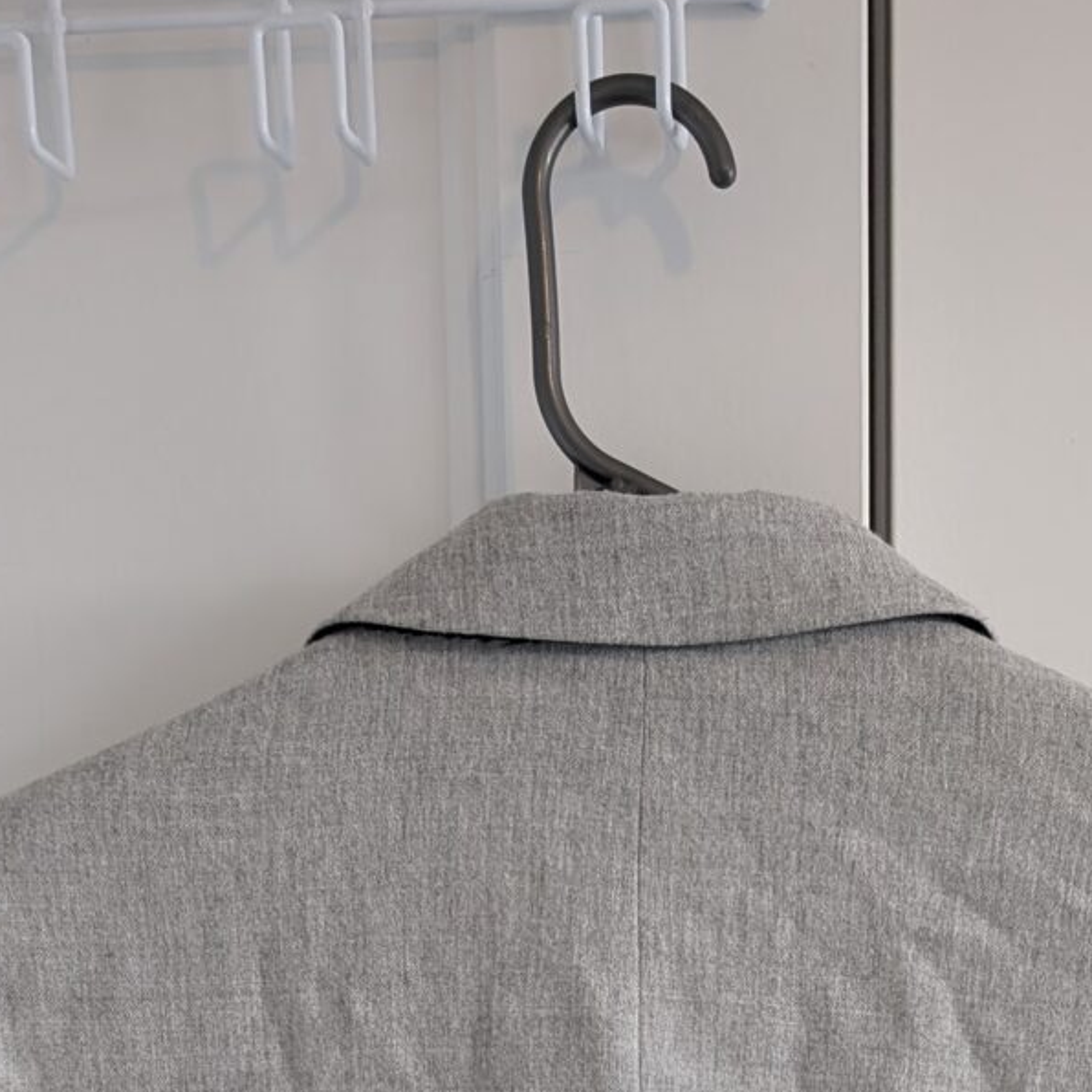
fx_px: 2605
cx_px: 746
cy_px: 1808
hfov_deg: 23.5
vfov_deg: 19.4
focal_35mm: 73
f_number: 1.68
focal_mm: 6.9
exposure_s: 1/120
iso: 164
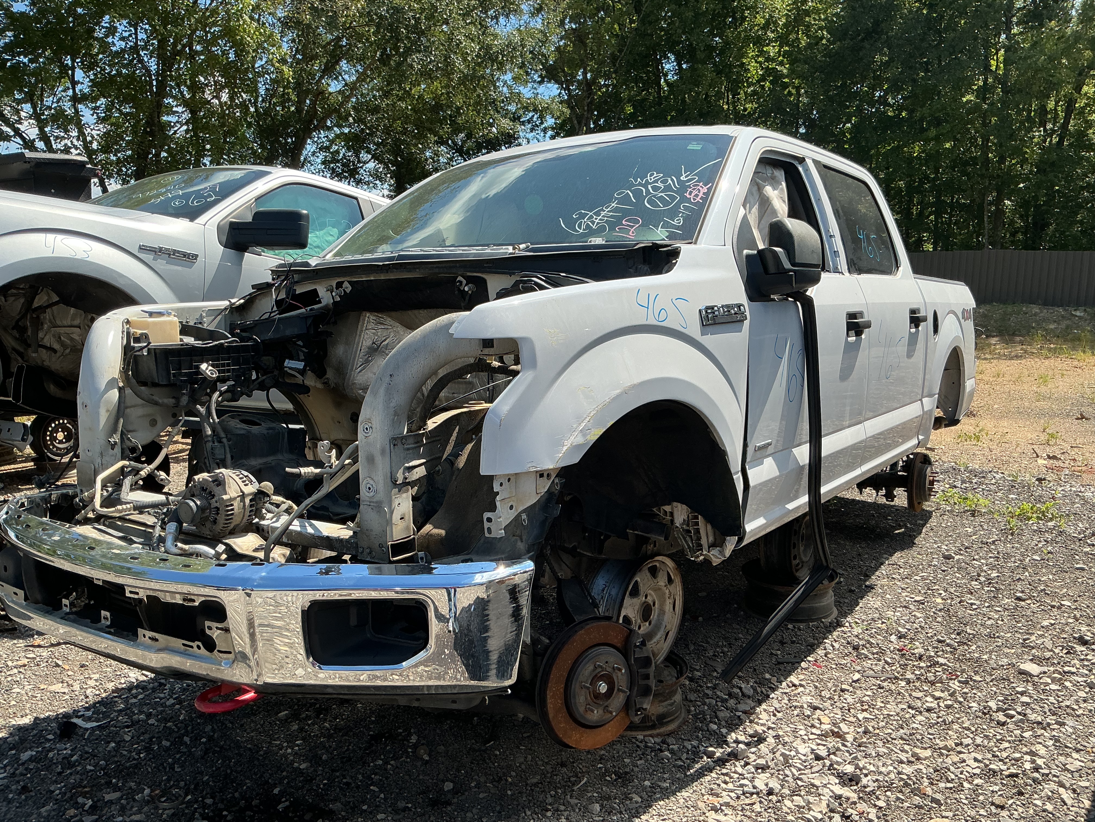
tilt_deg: -8.6
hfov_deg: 61.7
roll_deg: +0.2
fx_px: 917
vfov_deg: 48.2
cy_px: 411
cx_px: 548
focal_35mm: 29
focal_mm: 3
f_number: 1.8
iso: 25
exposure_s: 1/1098
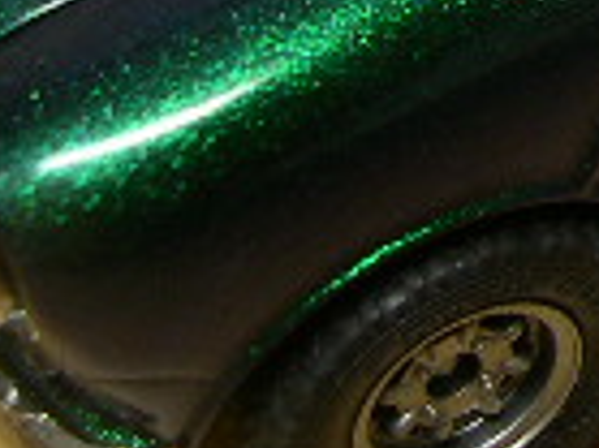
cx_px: 802
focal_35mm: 175
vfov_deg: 8.1
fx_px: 3026
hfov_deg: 11.0
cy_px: -388
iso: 100
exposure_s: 1/7.5
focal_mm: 8
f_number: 2.8
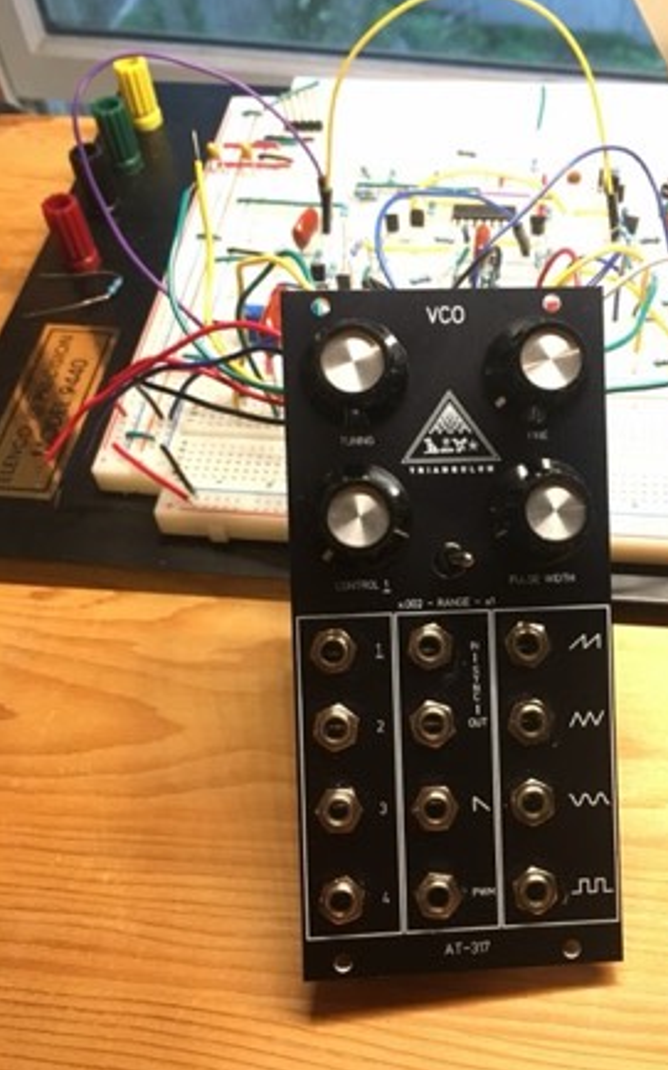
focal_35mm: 34
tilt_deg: -55.8
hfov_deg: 36.9
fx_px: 991
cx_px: 439
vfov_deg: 56.7
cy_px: 572
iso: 160
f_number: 2.2
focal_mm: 4.15
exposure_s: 1/30
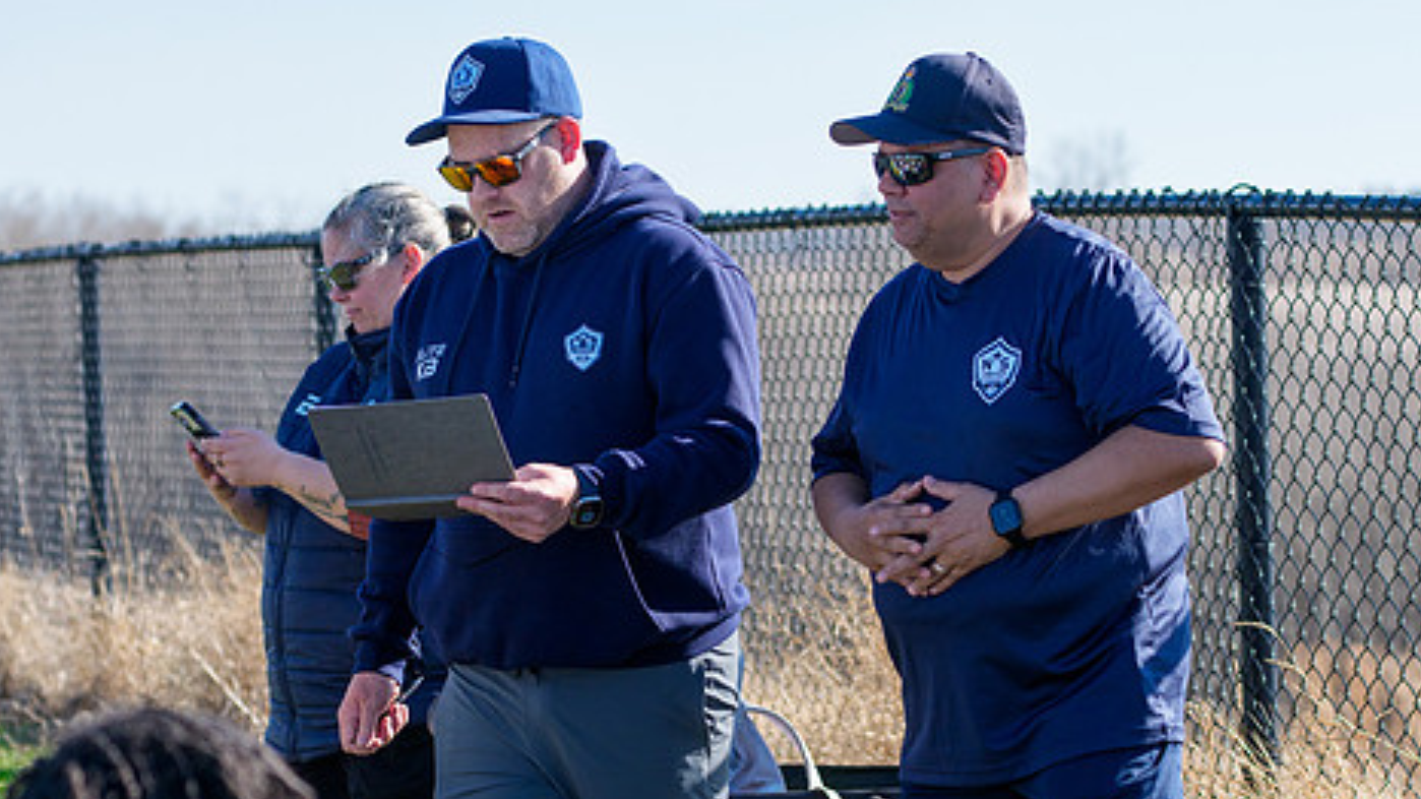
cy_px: 529
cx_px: 809
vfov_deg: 7.3
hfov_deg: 12.9
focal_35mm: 167
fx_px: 6292
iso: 500
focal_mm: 100
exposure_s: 1/1600
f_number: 4.5
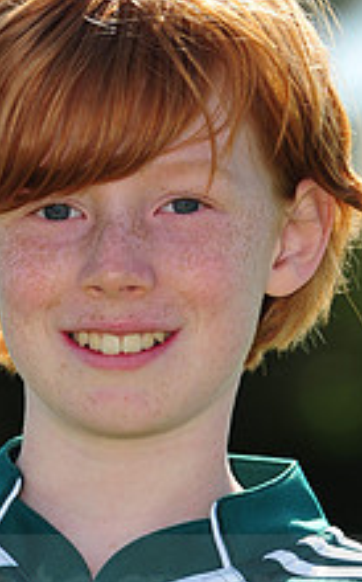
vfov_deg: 3.9
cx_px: 63
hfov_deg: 2.4
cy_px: 571
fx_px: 8515
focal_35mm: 538
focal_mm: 200
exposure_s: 1/800
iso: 200
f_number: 4.5
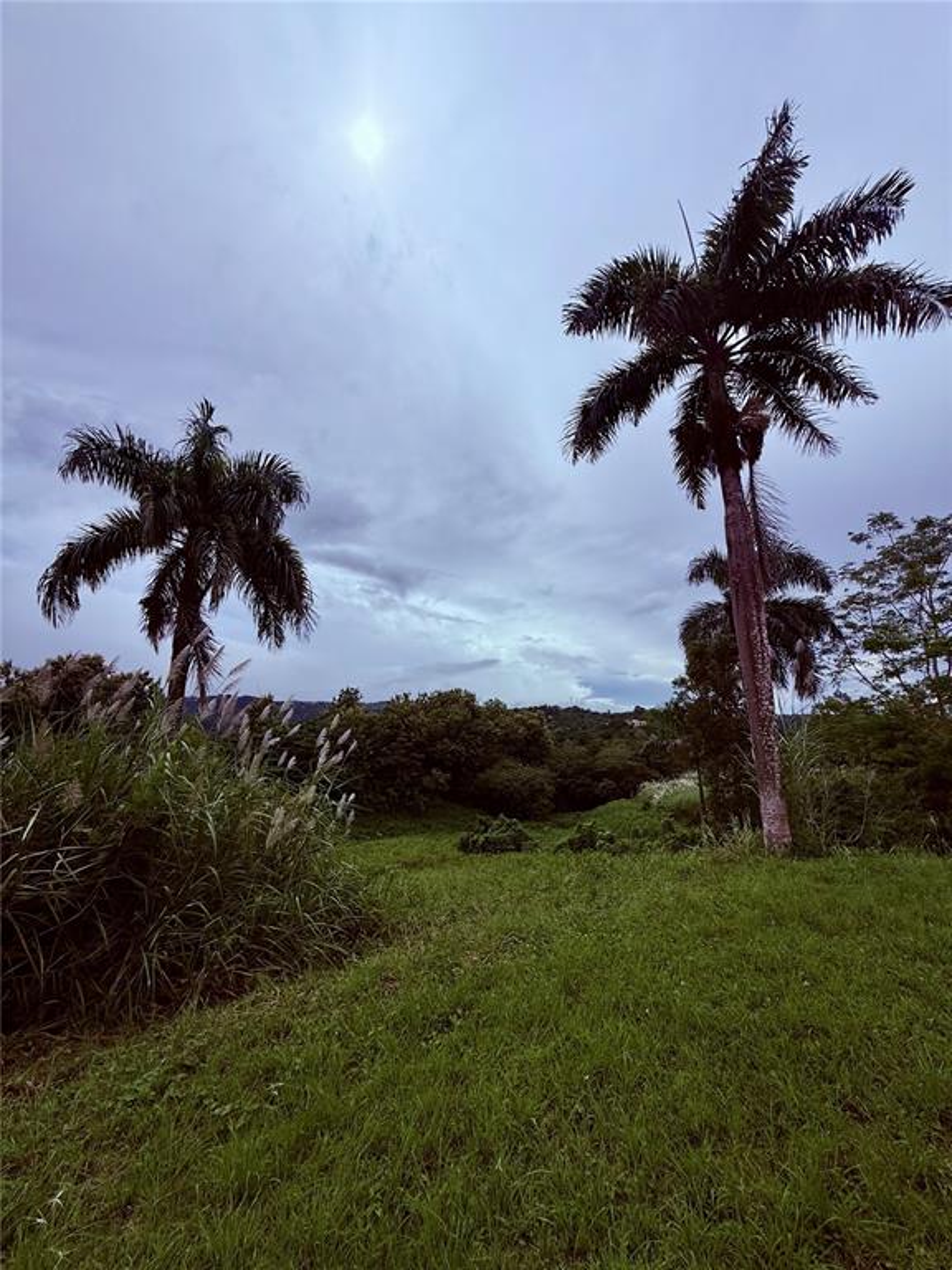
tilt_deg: +12.2
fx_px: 513
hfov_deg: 85.7
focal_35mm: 14
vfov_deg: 102.1
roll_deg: -1.5
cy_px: 635
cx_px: 476
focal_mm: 2.22
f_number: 2.2
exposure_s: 1/6173
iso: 50
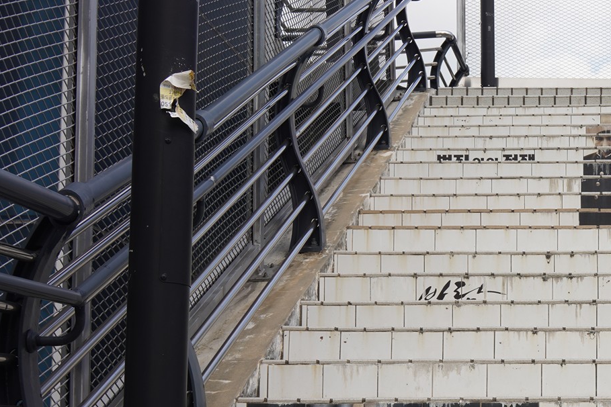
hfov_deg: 24.7
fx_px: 1307
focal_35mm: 77
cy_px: 330
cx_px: 649
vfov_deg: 17.6
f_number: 11
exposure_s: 1/100
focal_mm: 35
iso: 100
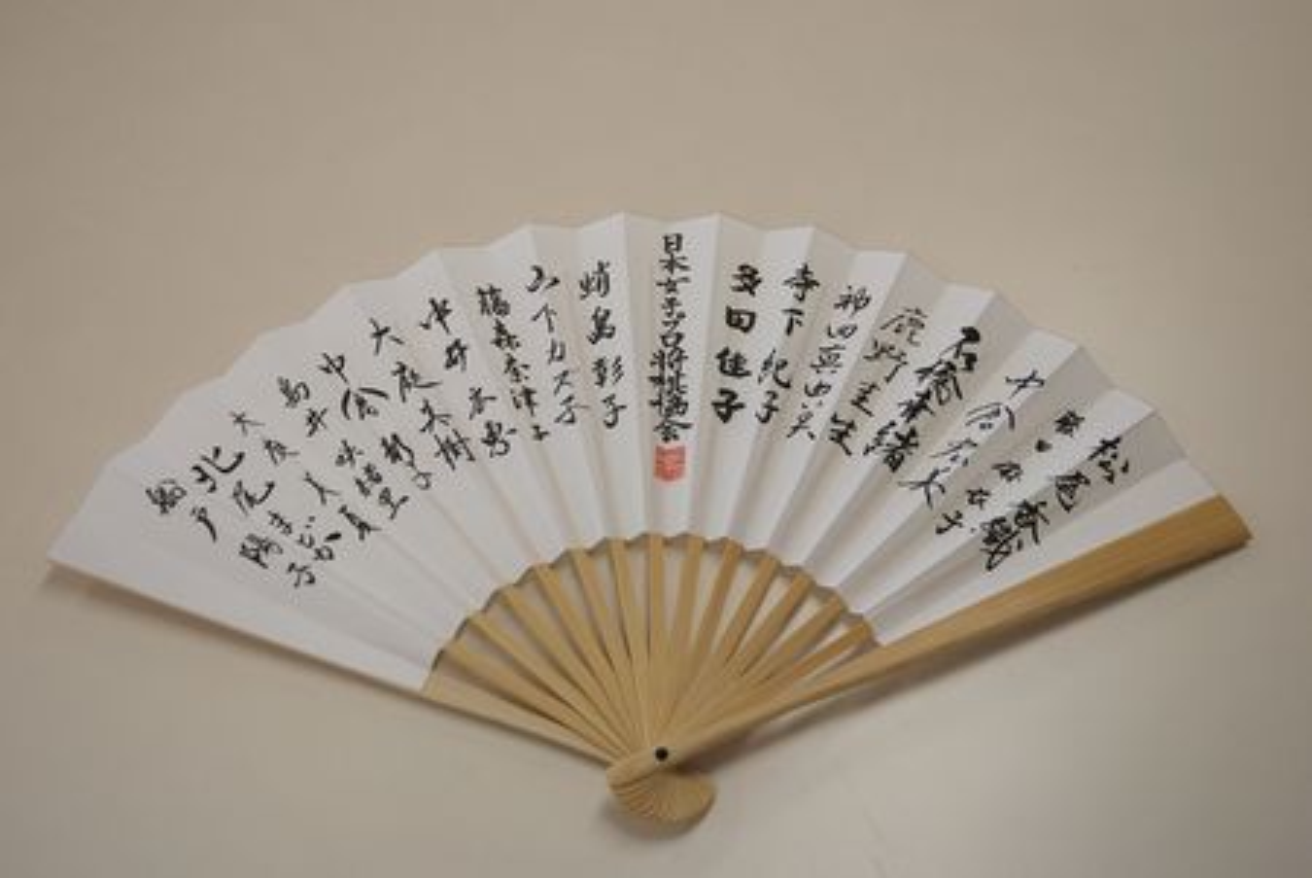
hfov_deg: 37.8
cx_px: 656
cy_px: 439
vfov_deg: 25.8
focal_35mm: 52
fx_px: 1915
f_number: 4.5
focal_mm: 35
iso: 200
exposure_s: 1/80
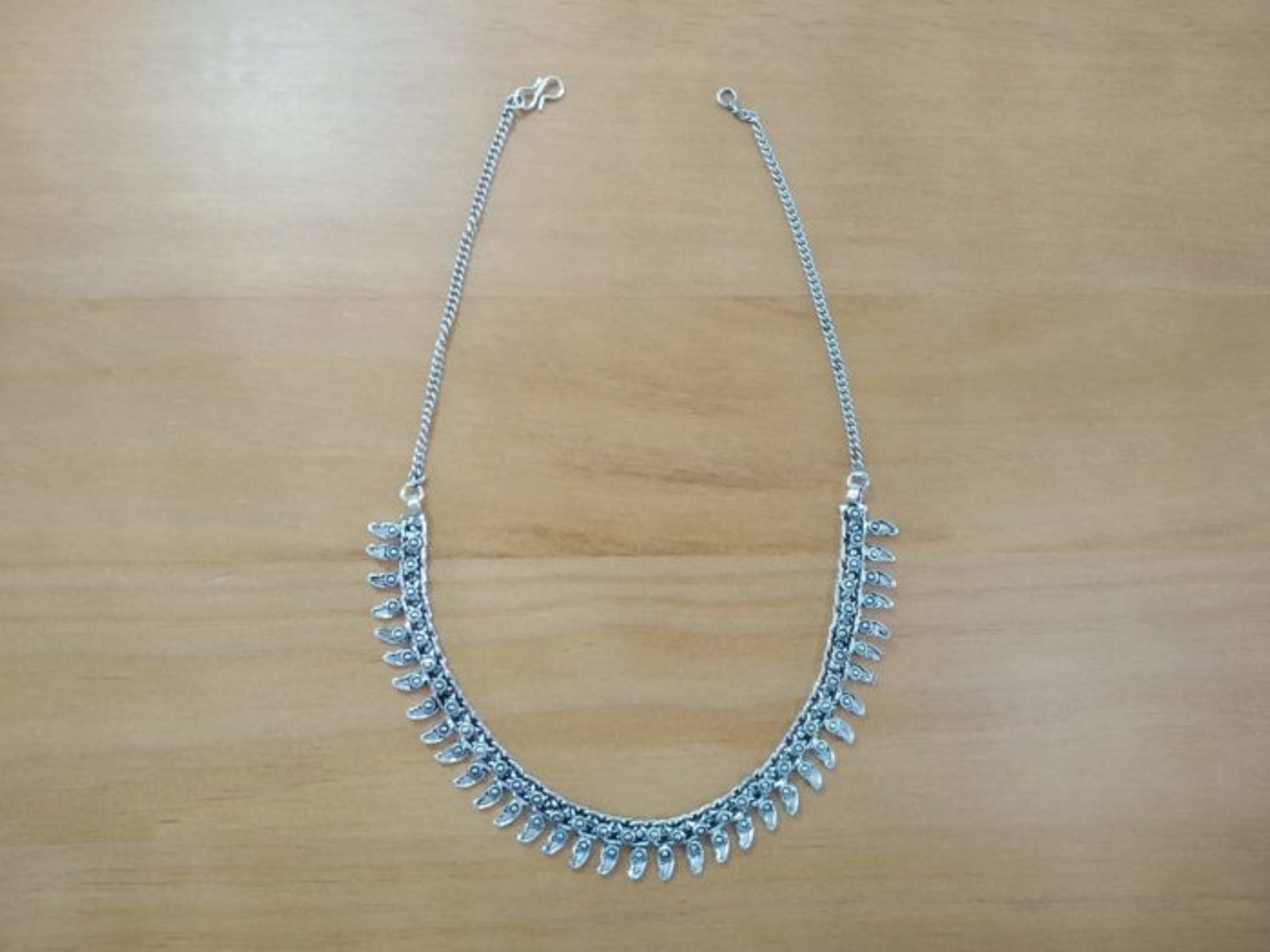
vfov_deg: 53.1
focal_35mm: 26
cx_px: 635
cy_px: 476
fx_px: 954
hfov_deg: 67.3
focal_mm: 3.82
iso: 100
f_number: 2.2
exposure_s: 1/30
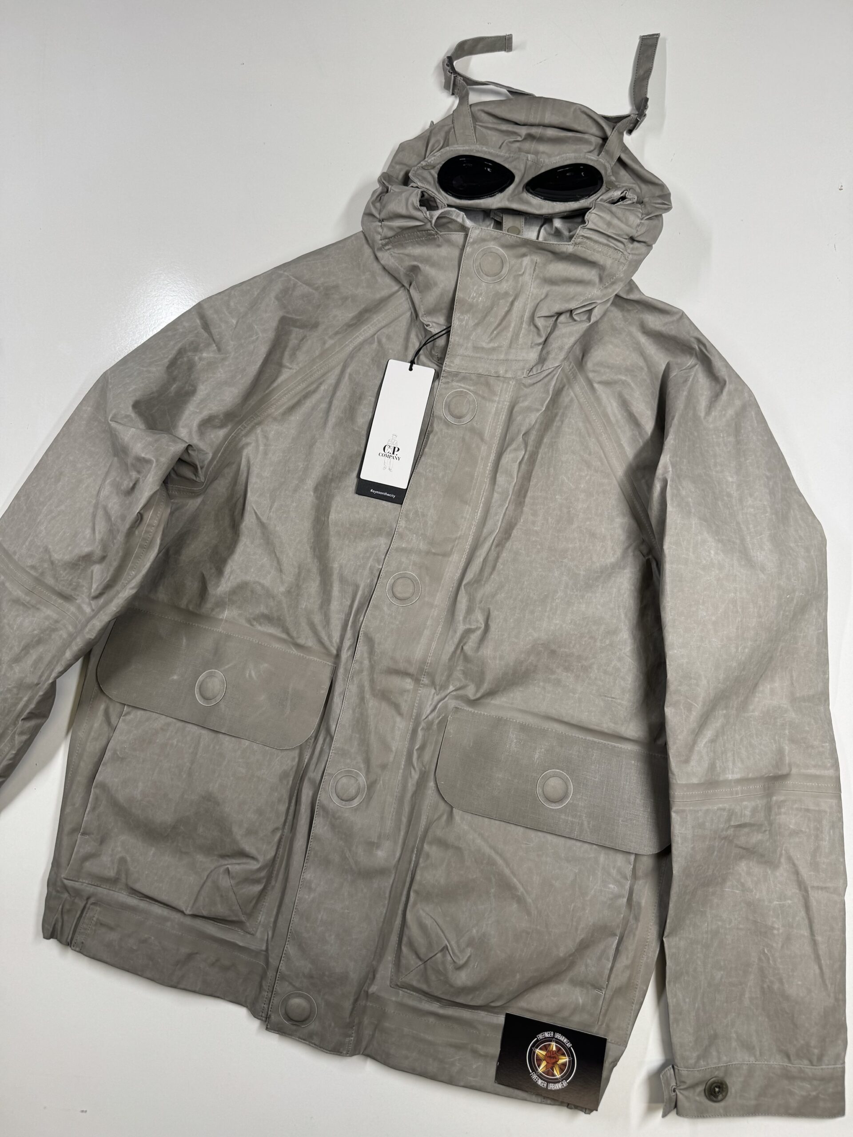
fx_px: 789
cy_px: 568
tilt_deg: -82.0
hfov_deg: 56.8
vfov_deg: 71.6
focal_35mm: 24
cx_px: 426
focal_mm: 6.76
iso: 64
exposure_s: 1/127
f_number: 1.78
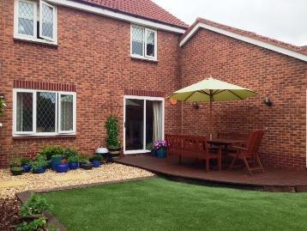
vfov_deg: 43.0
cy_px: 116
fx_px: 293
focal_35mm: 33
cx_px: 154
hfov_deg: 55.3
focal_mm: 4.13
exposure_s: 1/347
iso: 50
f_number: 2.4
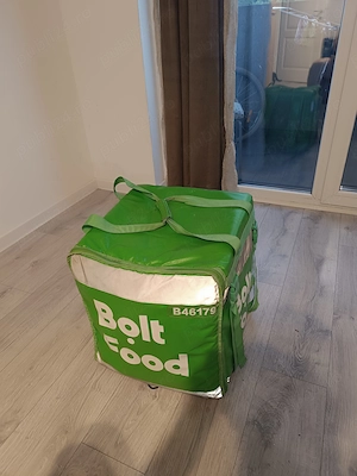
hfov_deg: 56.8
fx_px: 330
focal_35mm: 24
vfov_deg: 71.6
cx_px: 178
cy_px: 238
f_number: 1.65
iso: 1523
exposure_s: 1/25
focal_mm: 6.14
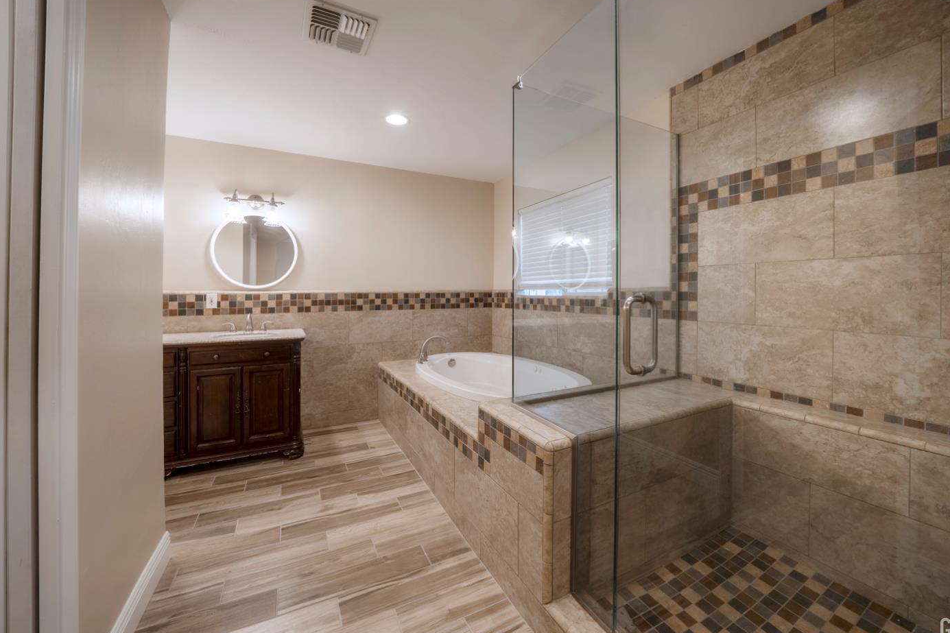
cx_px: 488
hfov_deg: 108.3
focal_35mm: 13
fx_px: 343
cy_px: 322
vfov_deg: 85.4
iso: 200
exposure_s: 1/160
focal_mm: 12
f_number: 9
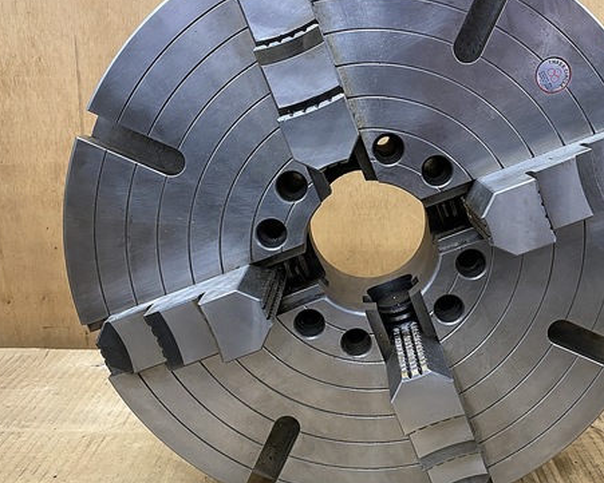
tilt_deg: -14.6
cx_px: 358
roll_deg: +0.5
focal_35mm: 36
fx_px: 644
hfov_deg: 50.0
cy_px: 227
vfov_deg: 41.2
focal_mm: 4.25
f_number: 1.8
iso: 400
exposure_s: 1/50
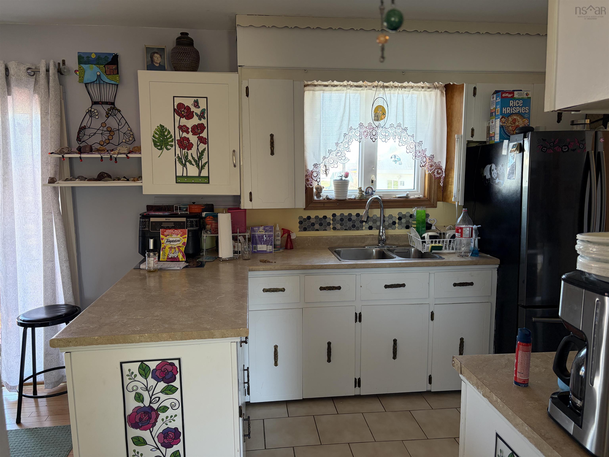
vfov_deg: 53.1
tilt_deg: -6.6
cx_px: 304
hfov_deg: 67.3
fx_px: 457
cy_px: 228
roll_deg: +1.2
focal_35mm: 26
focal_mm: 5.96
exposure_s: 1/91
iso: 125
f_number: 1.6
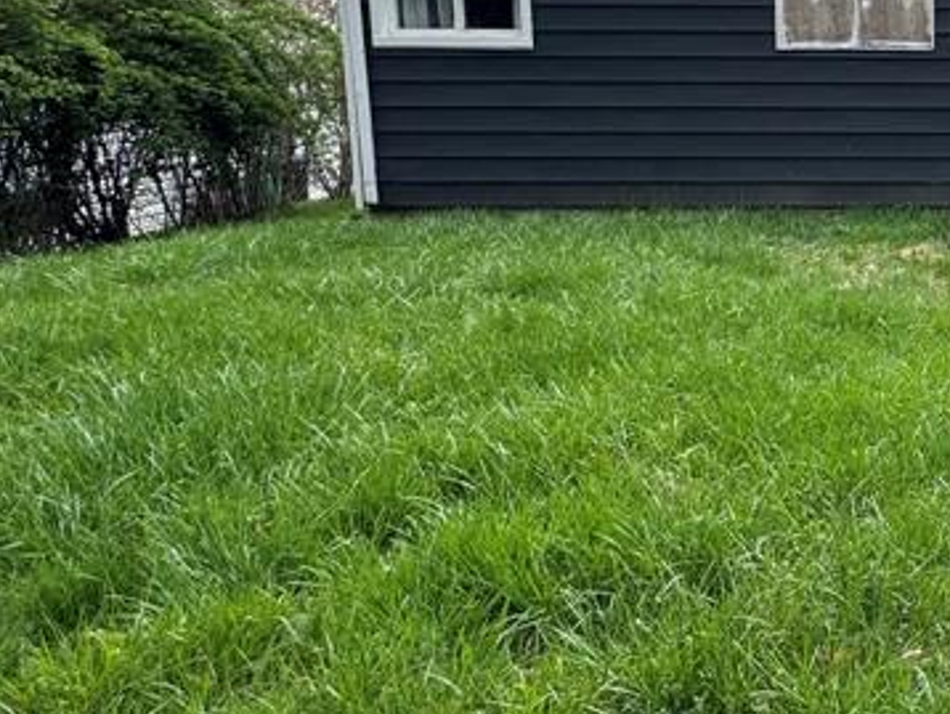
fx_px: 1098
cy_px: 180
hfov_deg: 38.3
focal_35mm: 40
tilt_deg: -8.4
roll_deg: -0.4
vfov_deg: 35.2
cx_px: 1059
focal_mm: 2.22
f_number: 2.2
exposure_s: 1/453
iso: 40
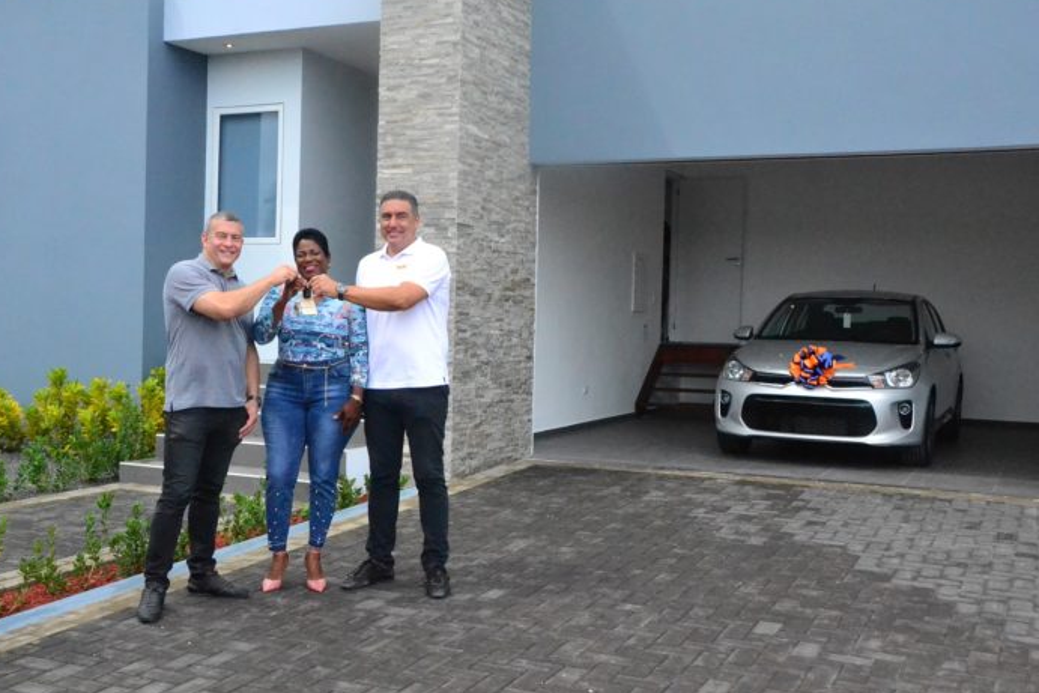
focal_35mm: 40
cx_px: 487
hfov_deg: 48.4
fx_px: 1155
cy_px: 340
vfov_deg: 33.4
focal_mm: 24
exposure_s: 1/2500
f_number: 10
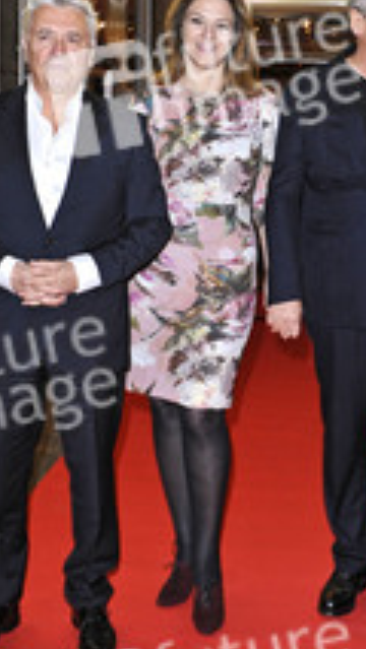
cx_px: 294
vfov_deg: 36.4
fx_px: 982
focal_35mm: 57
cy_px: 238
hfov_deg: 20.9
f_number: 5.6
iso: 1000
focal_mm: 29
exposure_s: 1/30
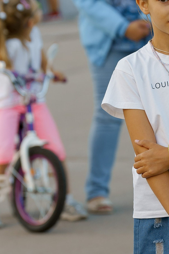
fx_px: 2408
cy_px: 168
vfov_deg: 6.0
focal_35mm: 342
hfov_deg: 4.0
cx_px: 241
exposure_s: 1/200
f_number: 3.5
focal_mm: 101
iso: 320
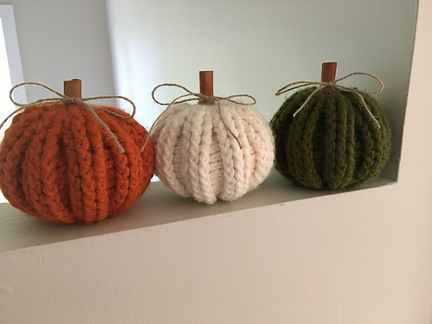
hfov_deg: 61.7
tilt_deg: -16.1
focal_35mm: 29
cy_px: 162
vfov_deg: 48.2
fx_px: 362
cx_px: 216
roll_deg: -0.5
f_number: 2.2
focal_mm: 4.15
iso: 200
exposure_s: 1/24
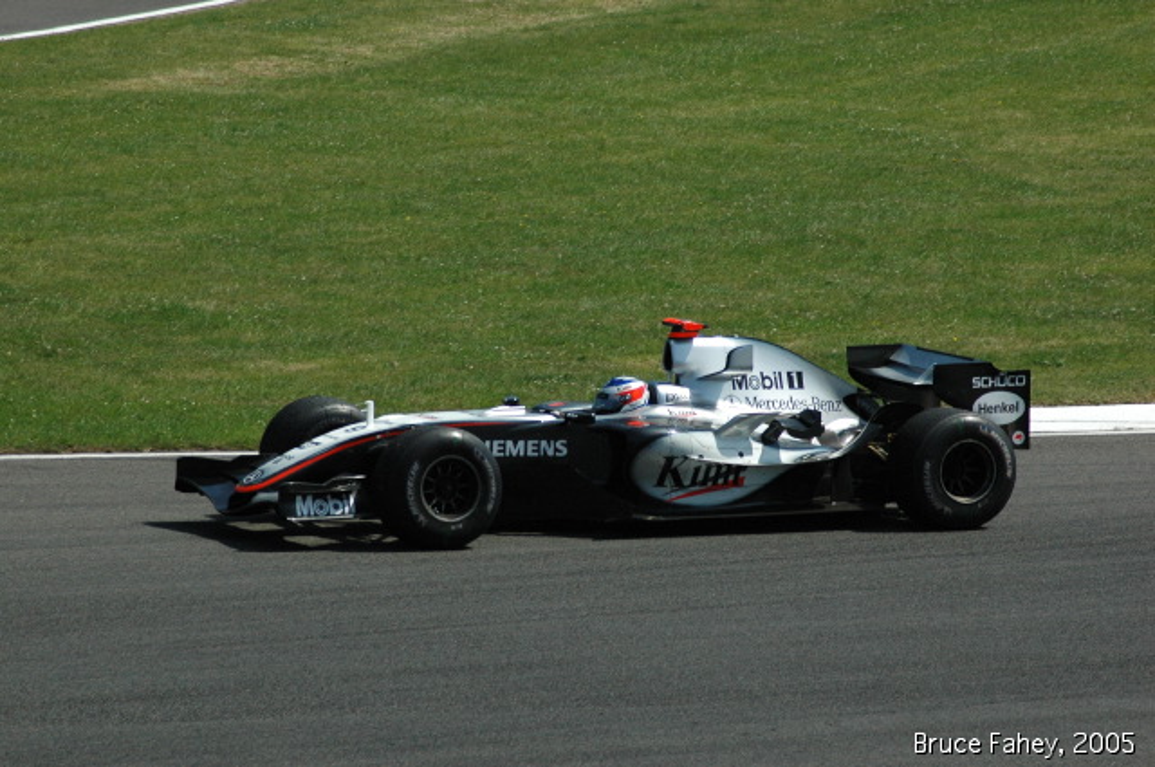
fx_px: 10093
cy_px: 384
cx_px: 578
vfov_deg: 4.4
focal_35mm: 315
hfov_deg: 6.5
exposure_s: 1/2500
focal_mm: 210
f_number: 8
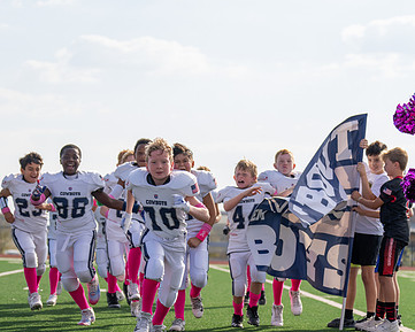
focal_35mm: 113
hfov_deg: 17.0
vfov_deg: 13.6
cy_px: 237
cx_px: 167
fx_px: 1388
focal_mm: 70
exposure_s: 1/1250
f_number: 2.8
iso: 100
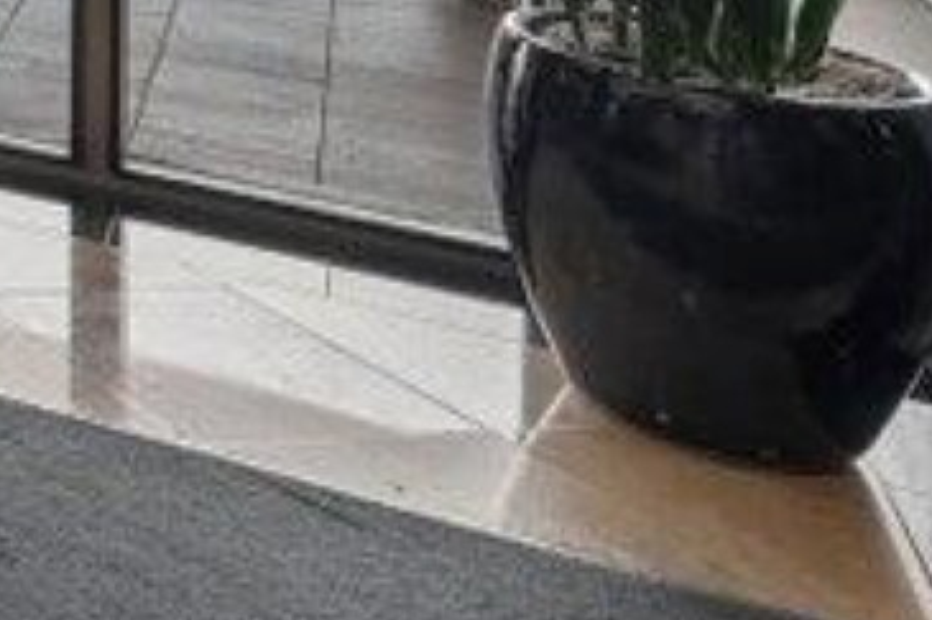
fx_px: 1785
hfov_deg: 15.8
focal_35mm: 69
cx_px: -1244
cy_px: -717
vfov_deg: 15.0
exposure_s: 1/50
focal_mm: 14
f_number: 8
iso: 400
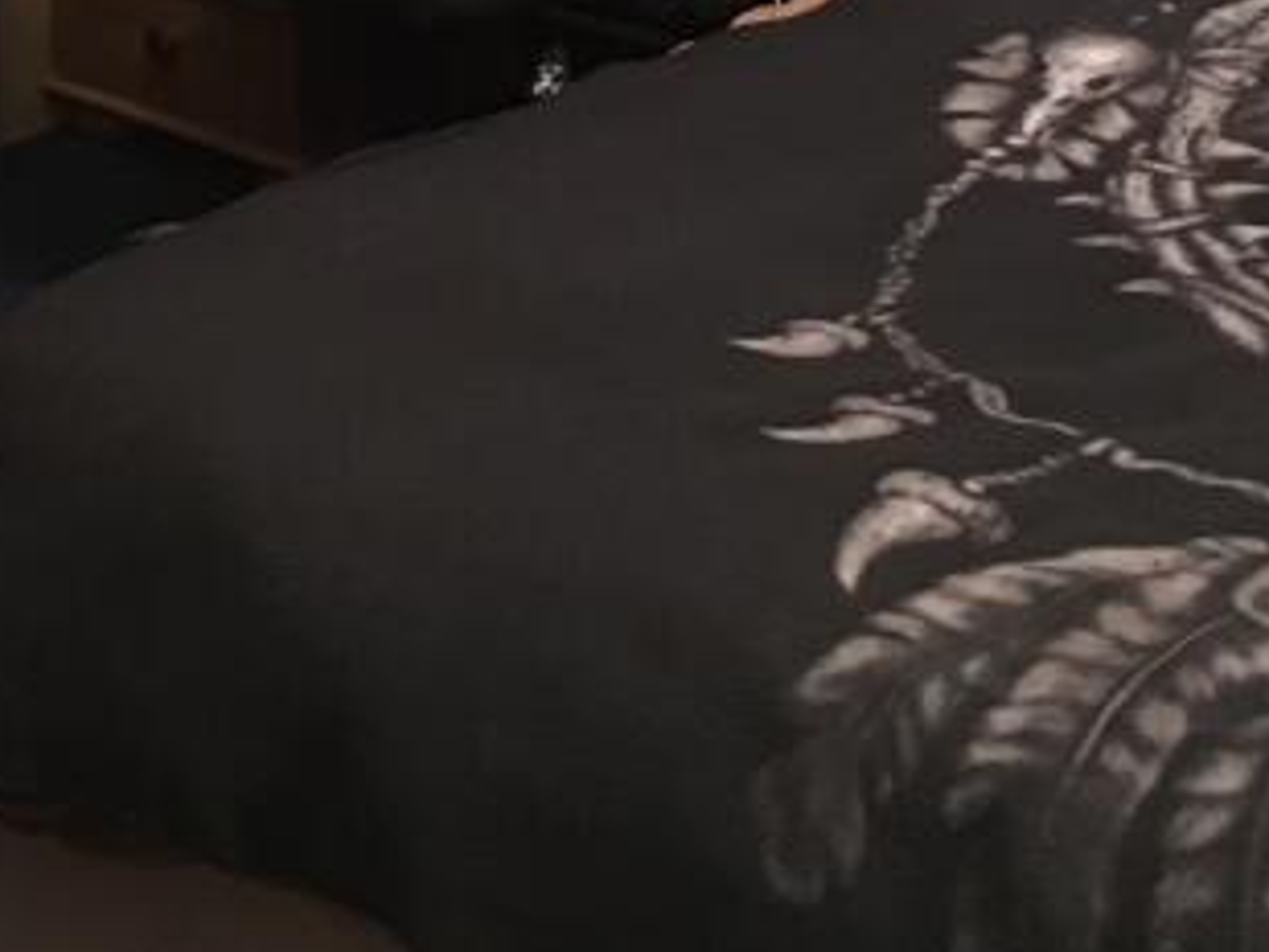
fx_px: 3521
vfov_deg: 14.6
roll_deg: +0.6
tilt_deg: -13.2
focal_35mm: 96
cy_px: -378
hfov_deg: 20.3
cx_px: 366
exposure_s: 1/17
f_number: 2.2
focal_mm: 4.15
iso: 500
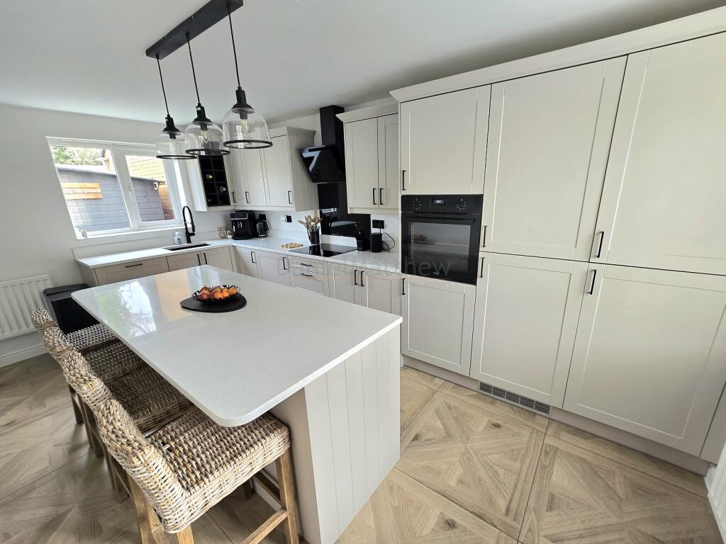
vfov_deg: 89.9
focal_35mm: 13
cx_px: 363
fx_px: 273
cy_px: 272
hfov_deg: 106.2
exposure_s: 1/50
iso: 64
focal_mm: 2.2
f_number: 2.2
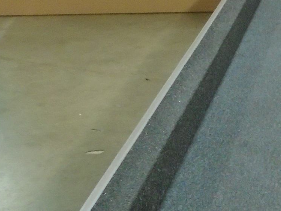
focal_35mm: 90
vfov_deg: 16.1
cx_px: 373
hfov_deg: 19.9
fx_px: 731
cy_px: 209
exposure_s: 1/13
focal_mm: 4.6
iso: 400
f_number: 3.2
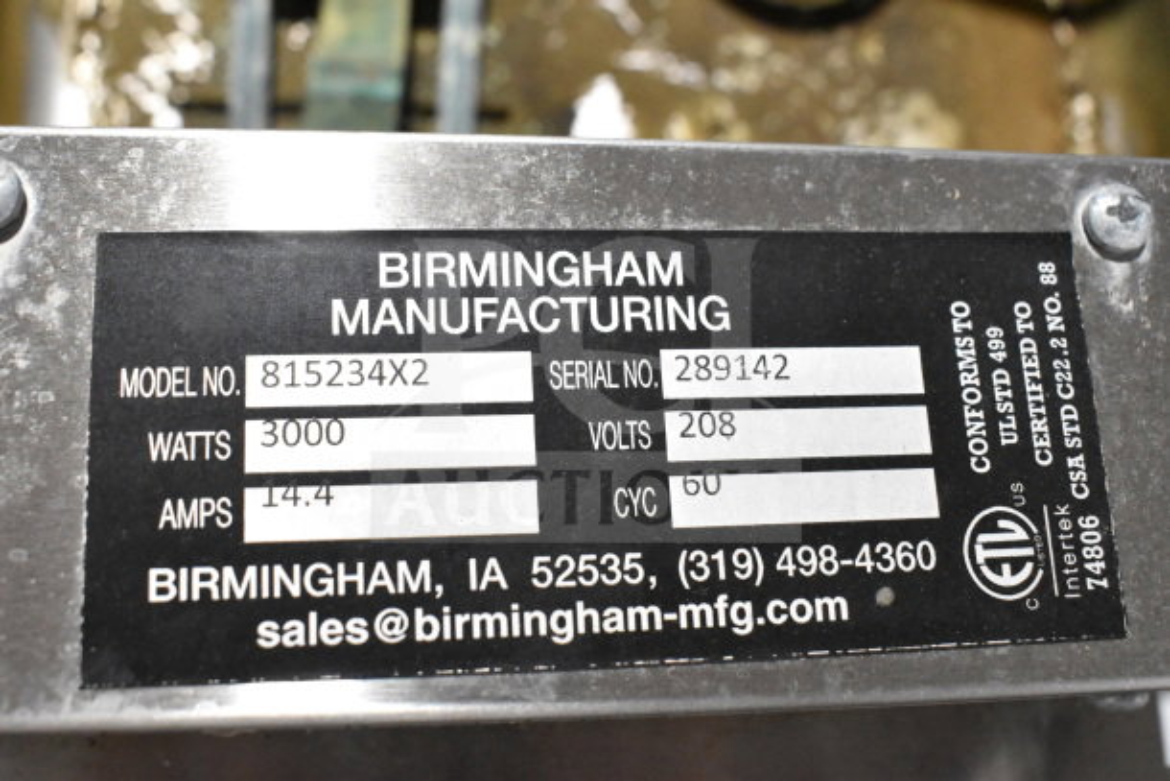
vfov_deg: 34.2
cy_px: 390
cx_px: 585
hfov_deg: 49.5
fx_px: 1268
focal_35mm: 39
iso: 6400
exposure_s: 1/320
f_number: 9
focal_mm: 26
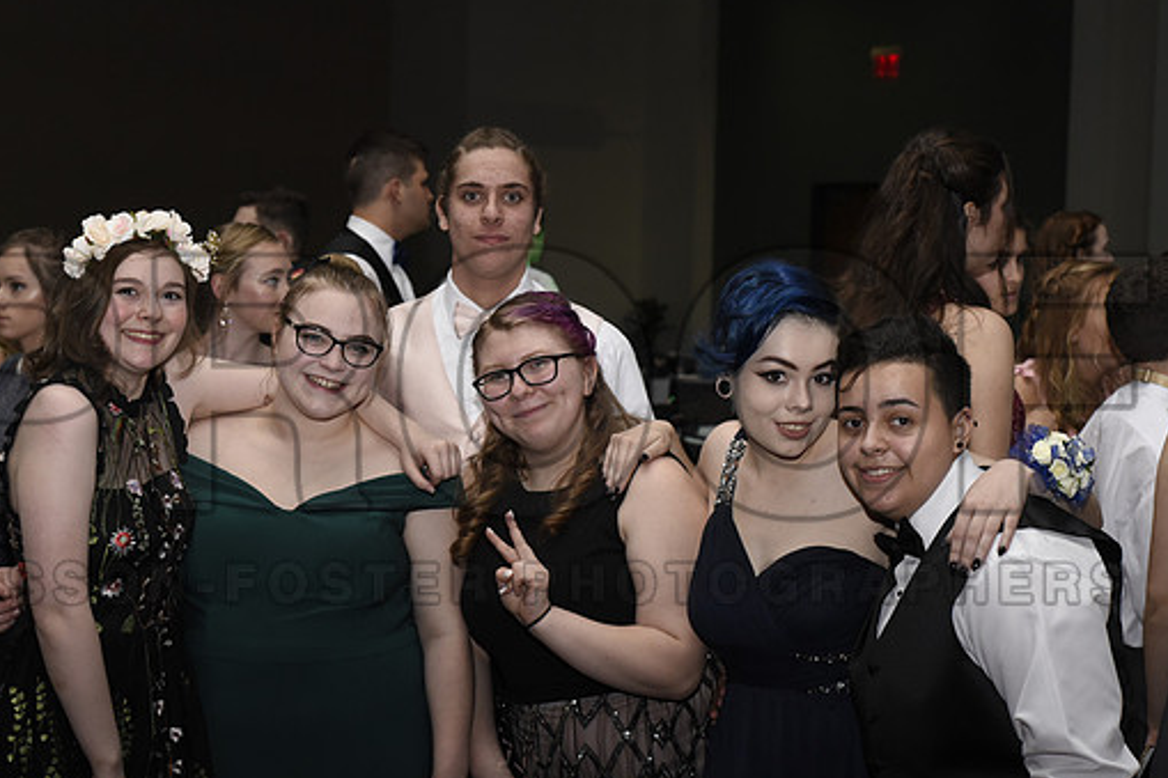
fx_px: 1849
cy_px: 430
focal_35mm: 57
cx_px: 519
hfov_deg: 35.0
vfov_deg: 23.8
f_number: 5
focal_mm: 50
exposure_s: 1/200
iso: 2500
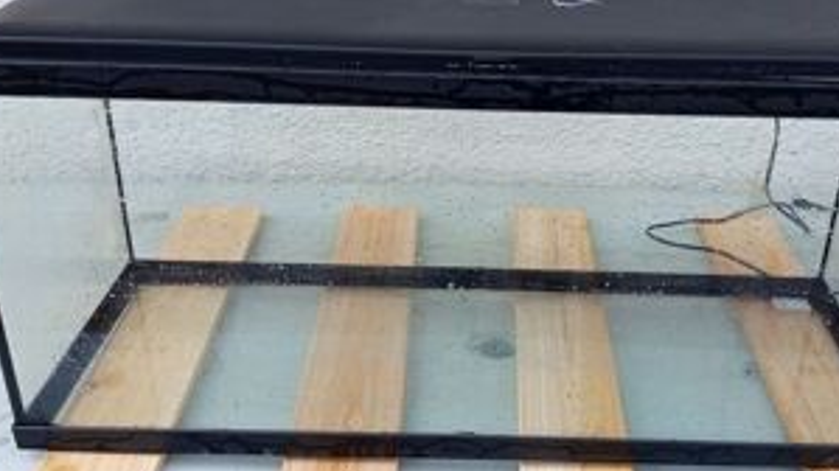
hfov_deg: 48.1
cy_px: 230
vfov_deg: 28.3
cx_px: 497
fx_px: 934
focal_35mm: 42
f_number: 1.7
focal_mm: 5.24
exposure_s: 1/259
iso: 50
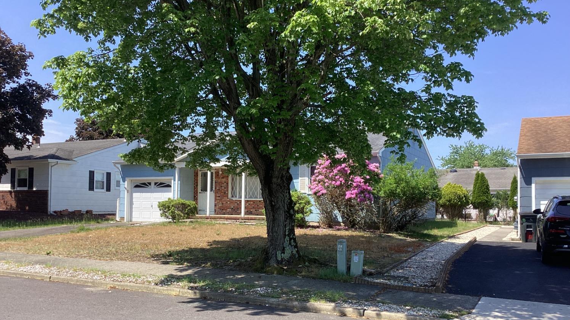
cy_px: 190
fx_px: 514
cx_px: 286
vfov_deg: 34.5
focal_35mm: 34
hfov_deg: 58.0
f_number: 2.4
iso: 25
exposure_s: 1/562
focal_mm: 3.3
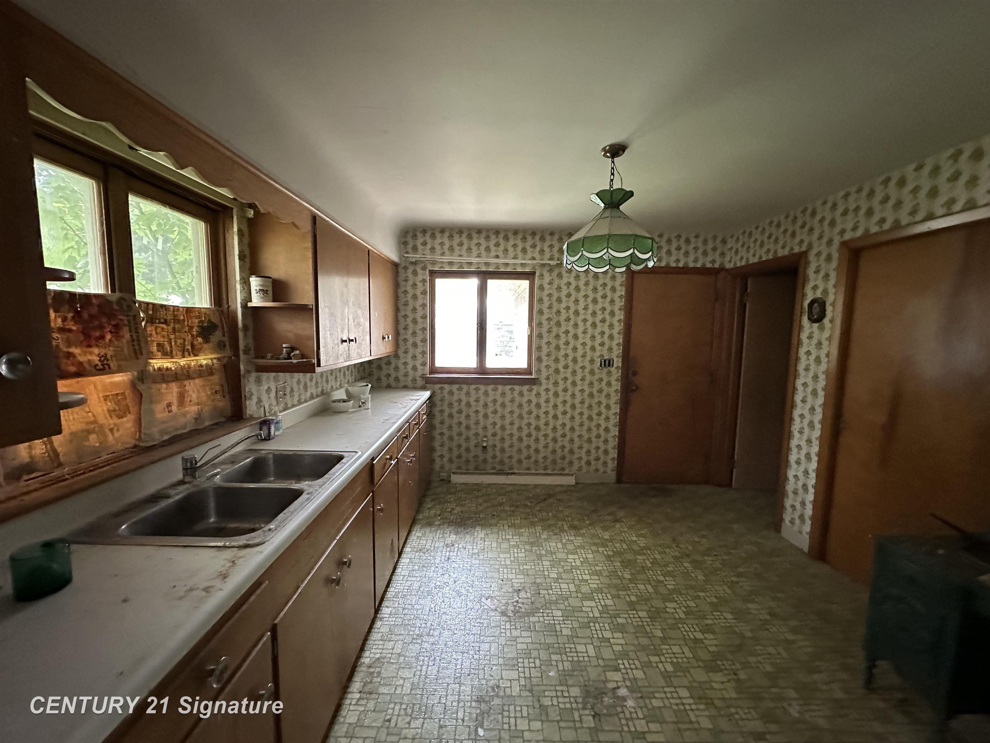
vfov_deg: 85.7
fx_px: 400
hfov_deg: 102.1
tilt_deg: -5.6
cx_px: 495
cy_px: 372
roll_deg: -0.6
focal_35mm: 14
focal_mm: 2.22
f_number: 2.2
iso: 1000
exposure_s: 1/60
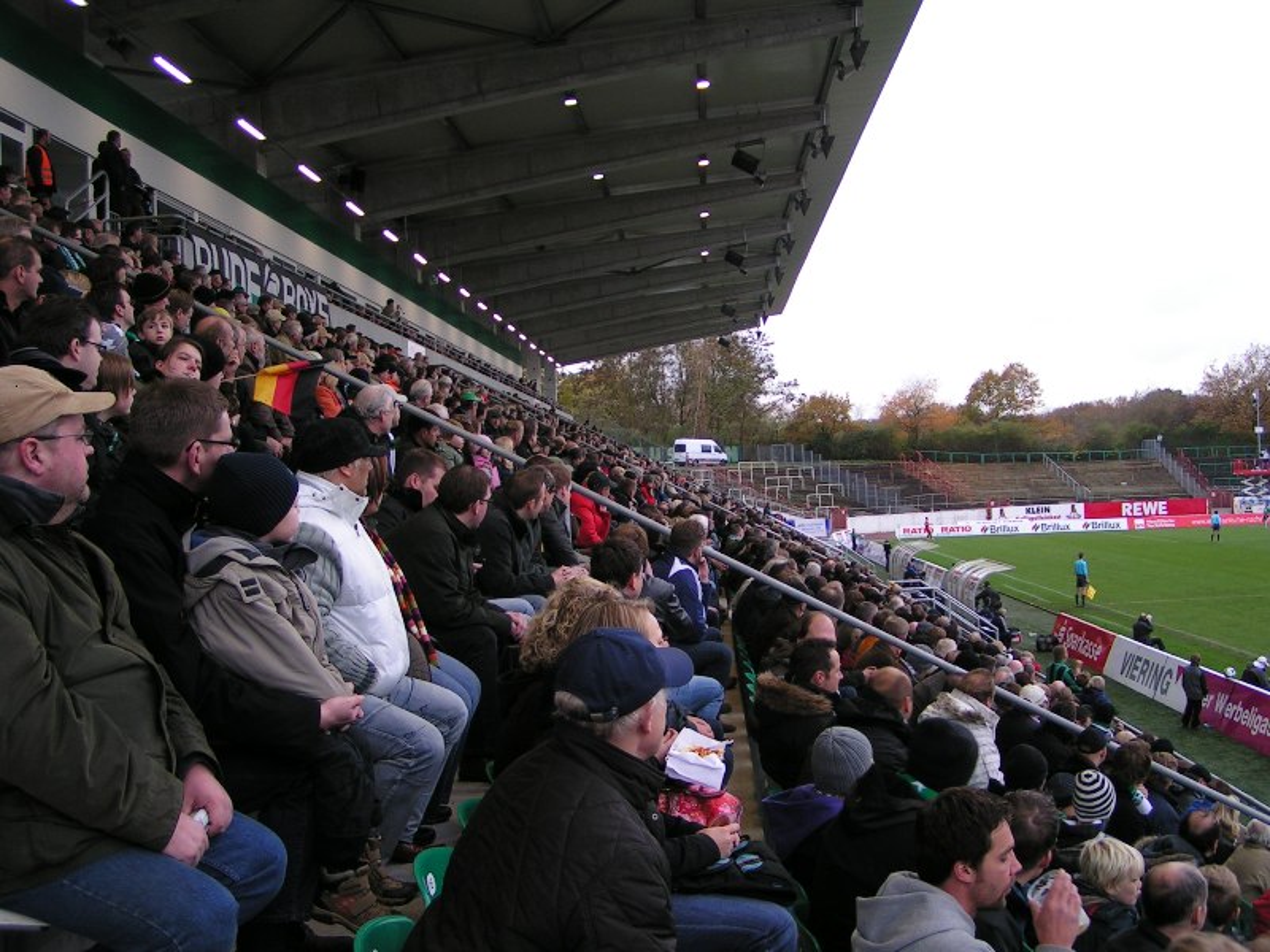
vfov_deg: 37.7
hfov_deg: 49.0
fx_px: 1394
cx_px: 635
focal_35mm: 38
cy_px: 476
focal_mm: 5.8
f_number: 2.8
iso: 50
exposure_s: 1/60
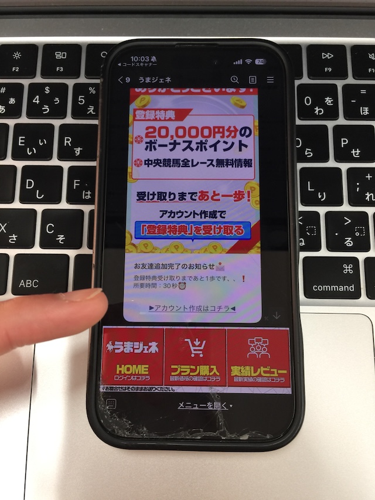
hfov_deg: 48.2
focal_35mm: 29
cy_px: 250
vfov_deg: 61.7
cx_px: 188
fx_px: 419
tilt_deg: -63.5
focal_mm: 4.15
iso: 32
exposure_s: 1/15
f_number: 2.2
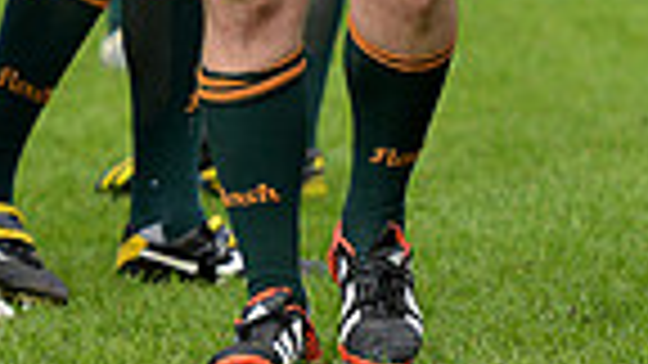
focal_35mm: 610
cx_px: 18
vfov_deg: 2.0
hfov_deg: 3.5
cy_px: -384
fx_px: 10481
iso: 320
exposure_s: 1/1000
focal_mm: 145
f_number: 2.8
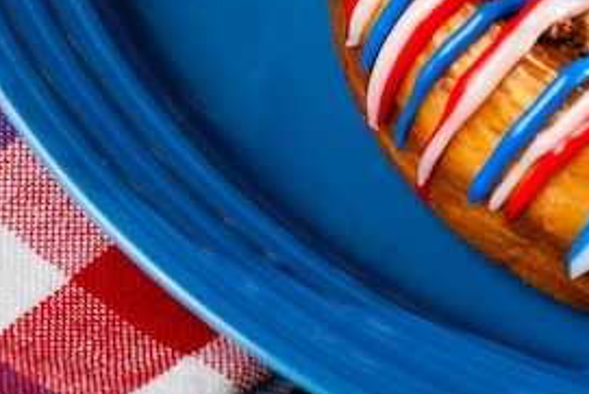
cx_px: 719
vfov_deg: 3.6
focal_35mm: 387
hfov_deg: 5.3
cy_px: -32
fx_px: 6335
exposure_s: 1/100
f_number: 7.1
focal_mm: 105
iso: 100
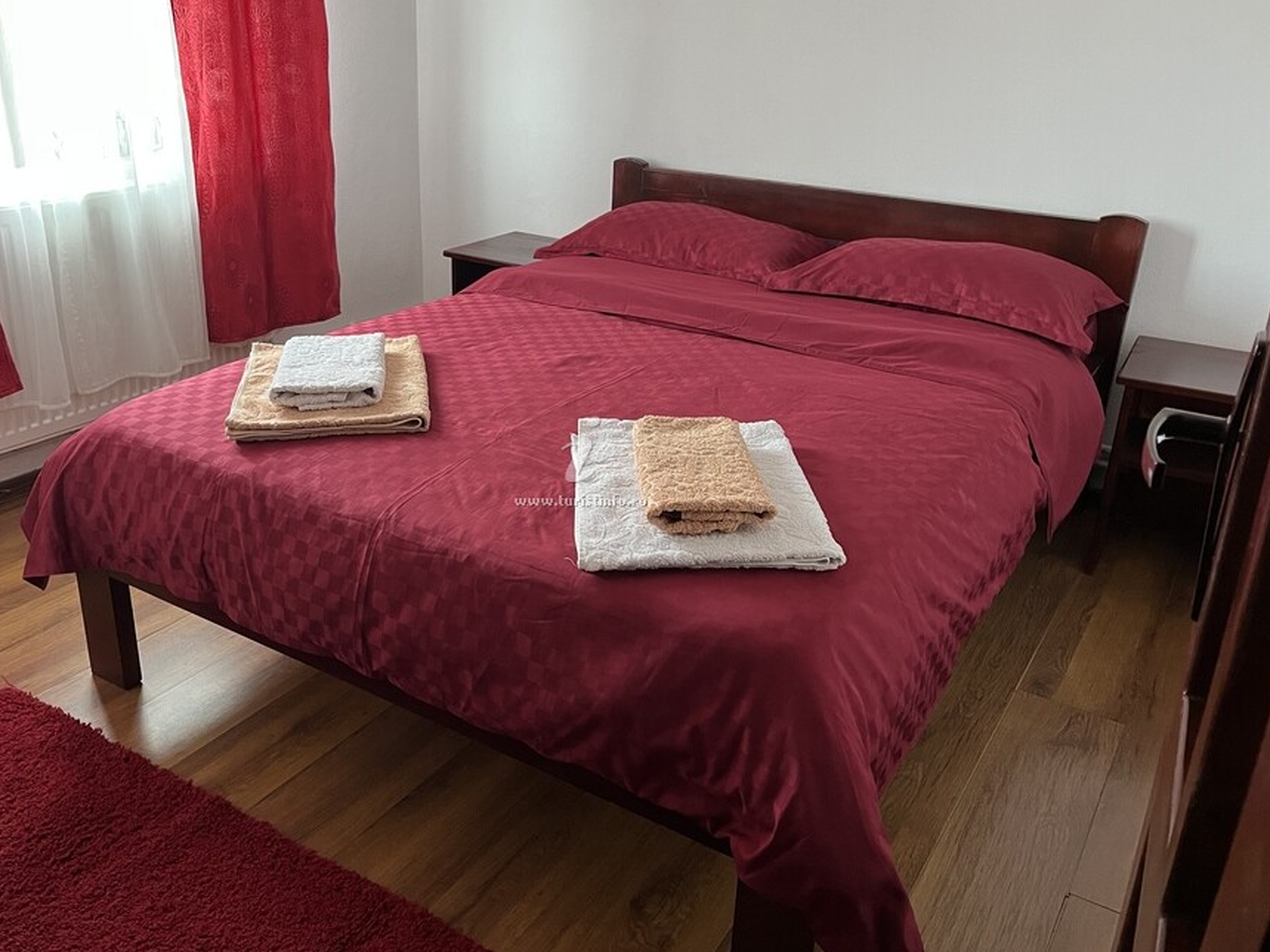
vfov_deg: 45.4
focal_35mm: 31
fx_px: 1137
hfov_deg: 58.2
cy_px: 430
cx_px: 551
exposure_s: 1/60
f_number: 1.6
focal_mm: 5.1
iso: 320
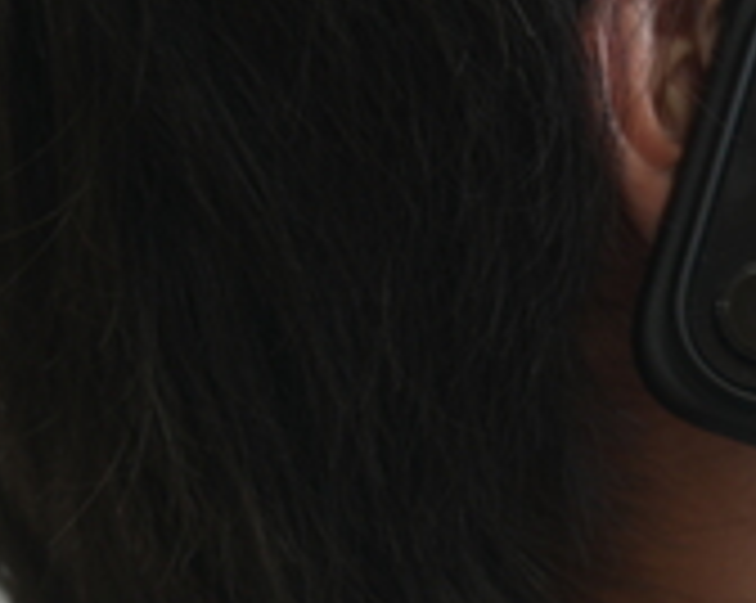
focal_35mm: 224
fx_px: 5006
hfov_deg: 8.2
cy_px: 418
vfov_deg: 6.9
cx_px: 1584
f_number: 2.8
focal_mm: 50
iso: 100
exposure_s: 1/60
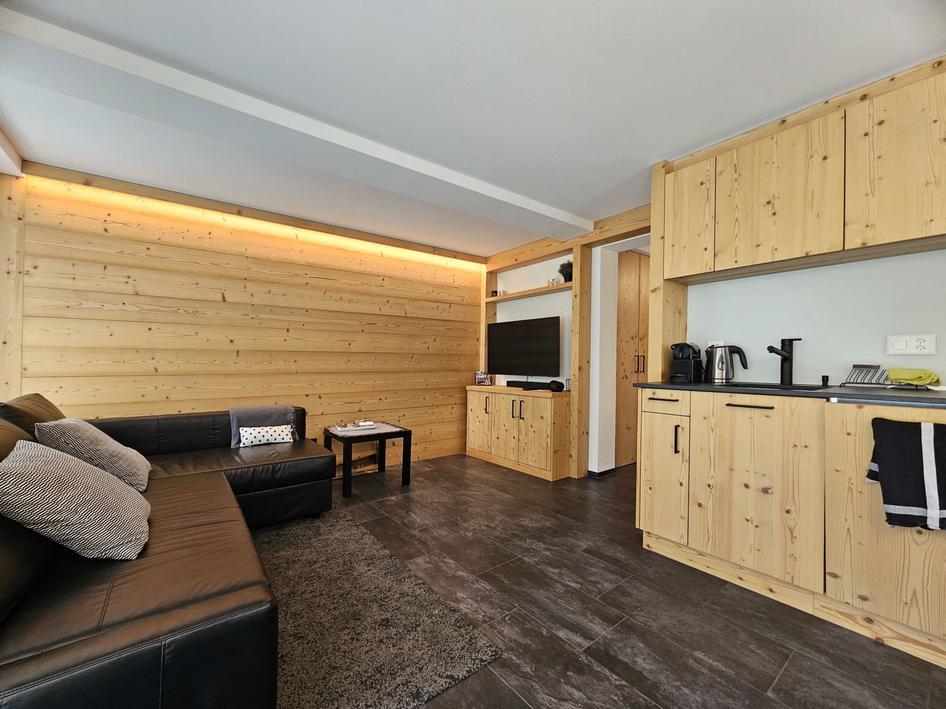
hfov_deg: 106.2
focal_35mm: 13
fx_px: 355
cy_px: 354
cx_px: 473
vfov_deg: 89.9
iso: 125
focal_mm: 2.2
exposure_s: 1/50
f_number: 2.2
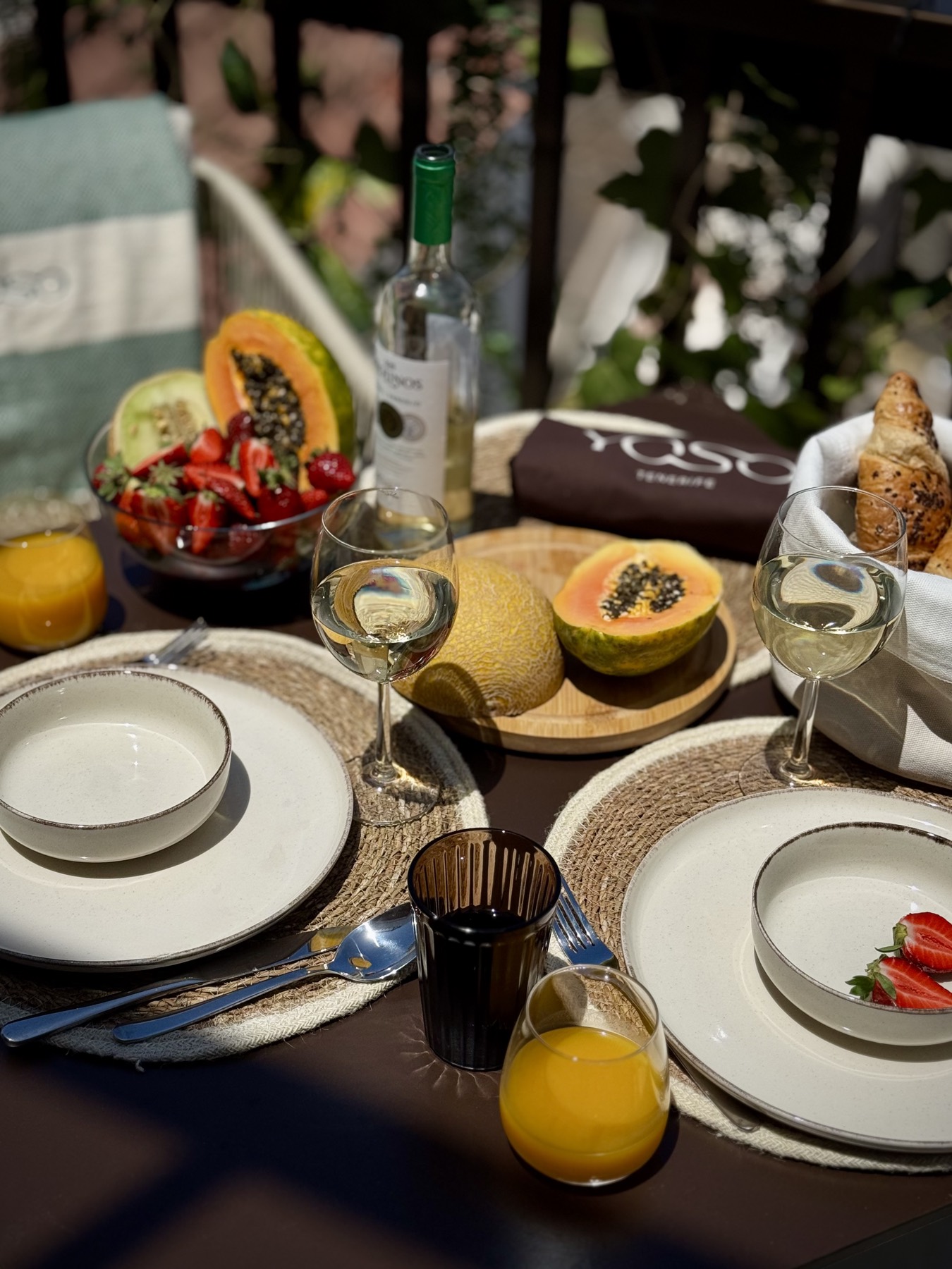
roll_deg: -0.1
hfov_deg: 30.3
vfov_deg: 39.7
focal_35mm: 48
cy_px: 634
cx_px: 476
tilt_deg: -37.0
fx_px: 1760
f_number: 1.78
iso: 50
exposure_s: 1/20000
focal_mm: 6.76
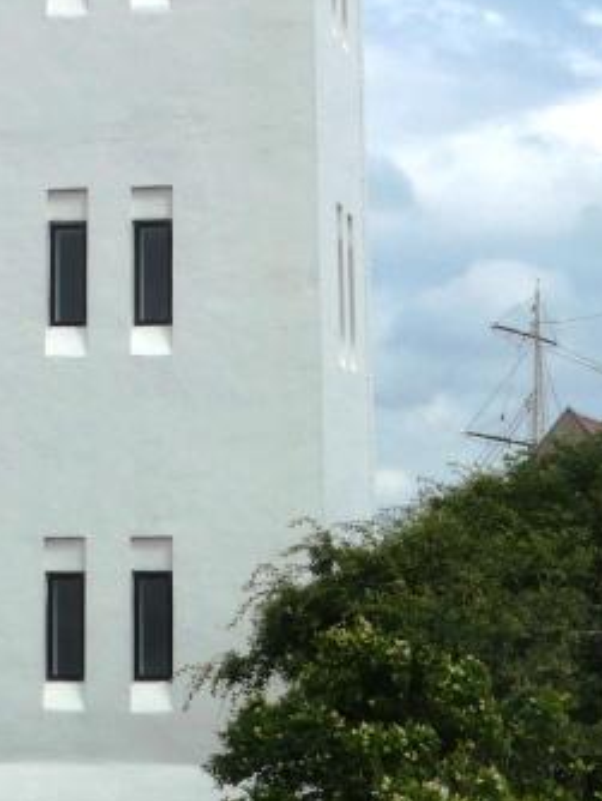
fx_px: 3335
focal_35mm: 144
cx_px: 134
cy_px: 48
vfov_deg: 13.5
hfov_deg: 10.3
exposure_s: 1/1000
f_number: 5.6
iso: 80
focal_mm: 8.4
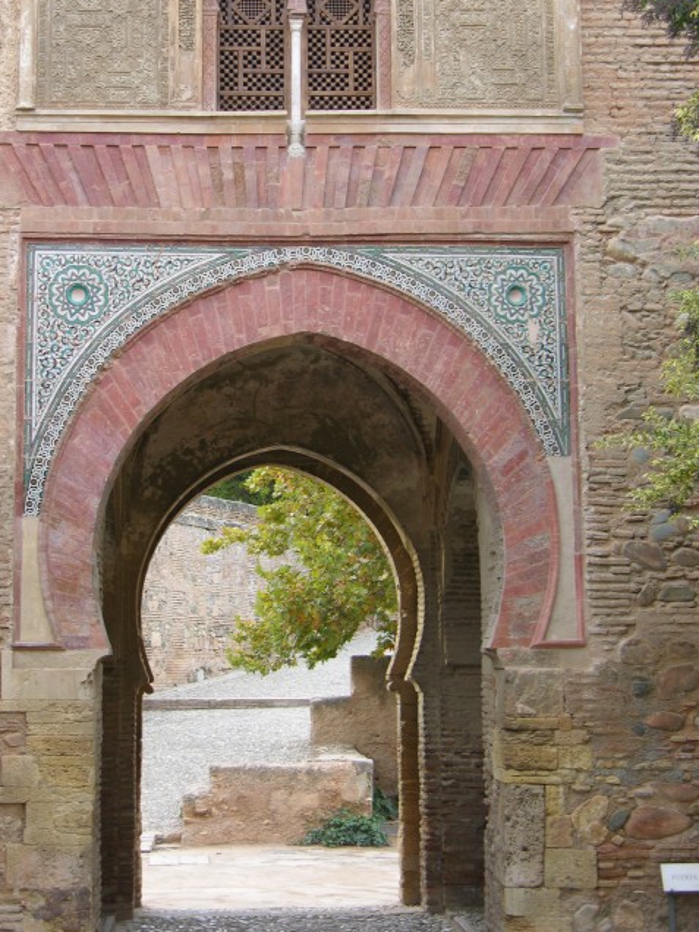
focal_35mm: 70
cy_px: 404
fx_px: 1885
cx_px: 281
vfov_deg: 27.7
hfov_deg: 21.0
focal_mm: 14.7
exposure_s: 1/21.1
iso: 50
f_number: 3.1
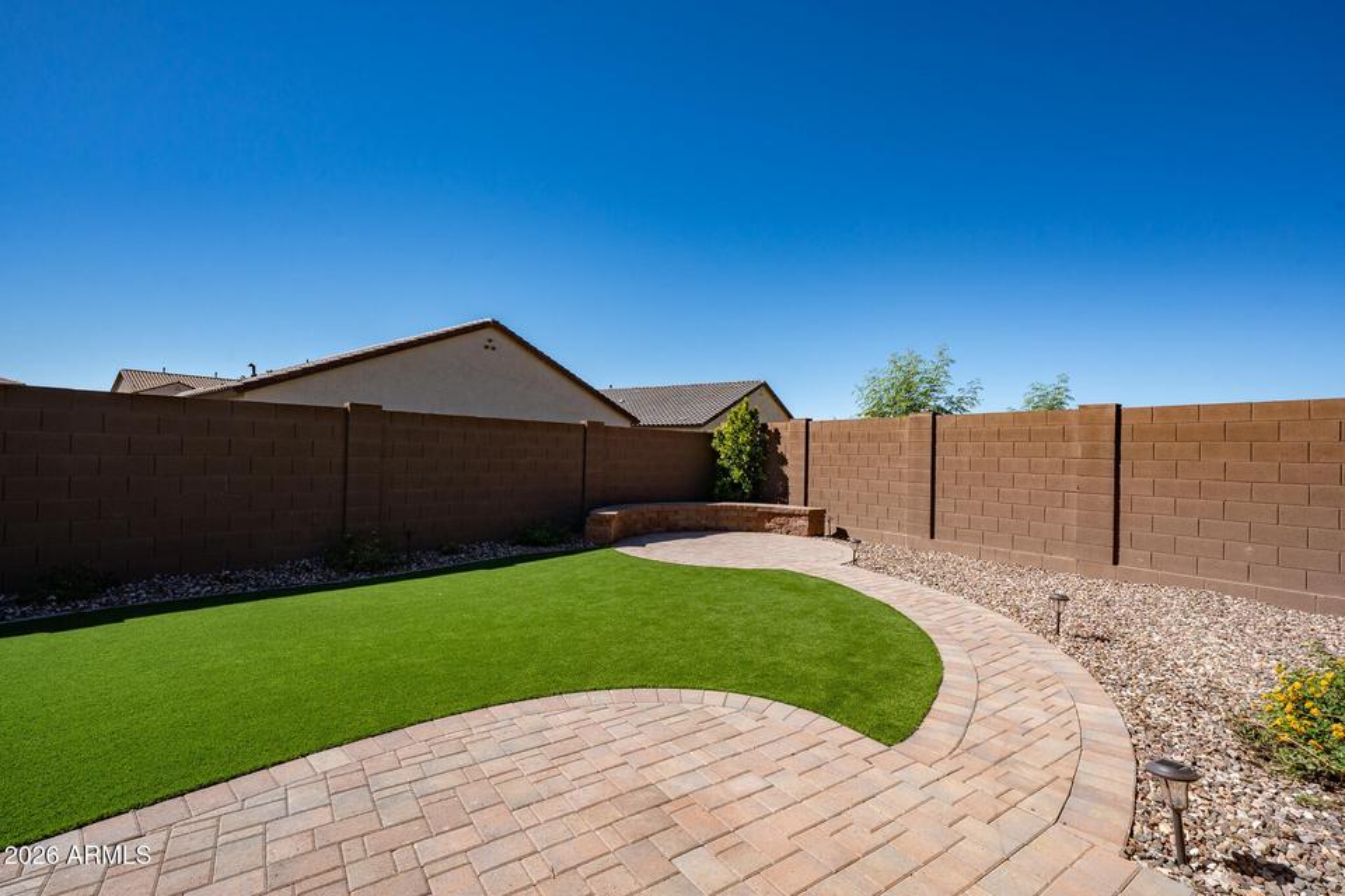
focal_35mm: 16
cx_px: 672
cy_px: 448
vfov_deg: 73.7
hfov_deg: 96.6
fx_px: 599
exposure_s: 1/640
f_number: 9
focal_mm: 16
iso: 320
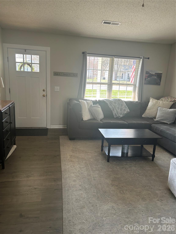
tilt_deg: -12.7
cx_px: 88
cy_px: 117
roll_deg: -3.5
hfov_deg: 53.1
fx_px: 176
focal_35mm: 26
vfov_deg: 67.3
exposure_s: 1/120
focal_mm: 5.7
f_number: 1.5
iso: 64
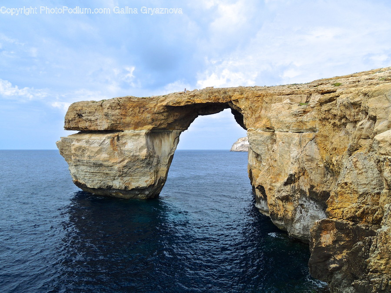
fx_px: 271
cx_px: 196
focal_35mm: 24
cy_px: 146
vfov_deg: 56.8
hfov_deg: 71.6
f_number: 2.8
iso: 100
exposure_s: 1/1250
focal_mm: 4.3
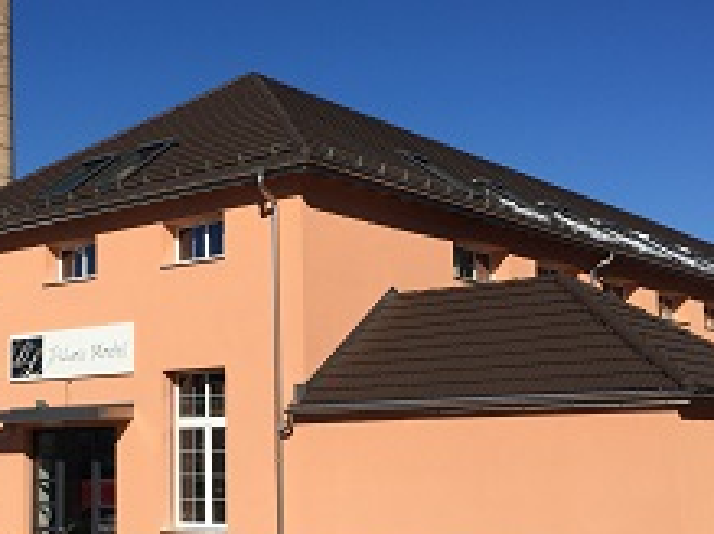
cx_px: 238
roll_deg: +0.1
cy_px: 329
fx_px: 1093
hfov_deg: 35.8
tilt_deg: +6.6
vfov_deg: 27.4
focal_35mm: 53
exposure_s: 1/3968
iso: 32
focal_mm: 4.15
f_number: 2.2
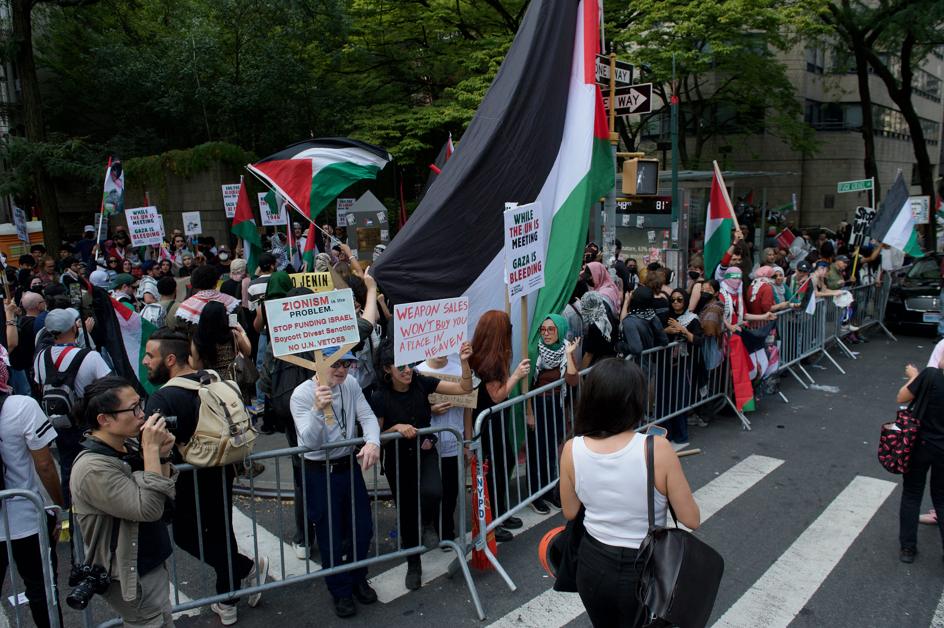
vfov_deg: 53.1
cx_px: 472
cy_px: 314
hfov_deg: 73.8
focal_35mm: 24
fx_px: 629
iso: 800
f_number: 6.3
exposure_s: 1/640
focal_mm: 24
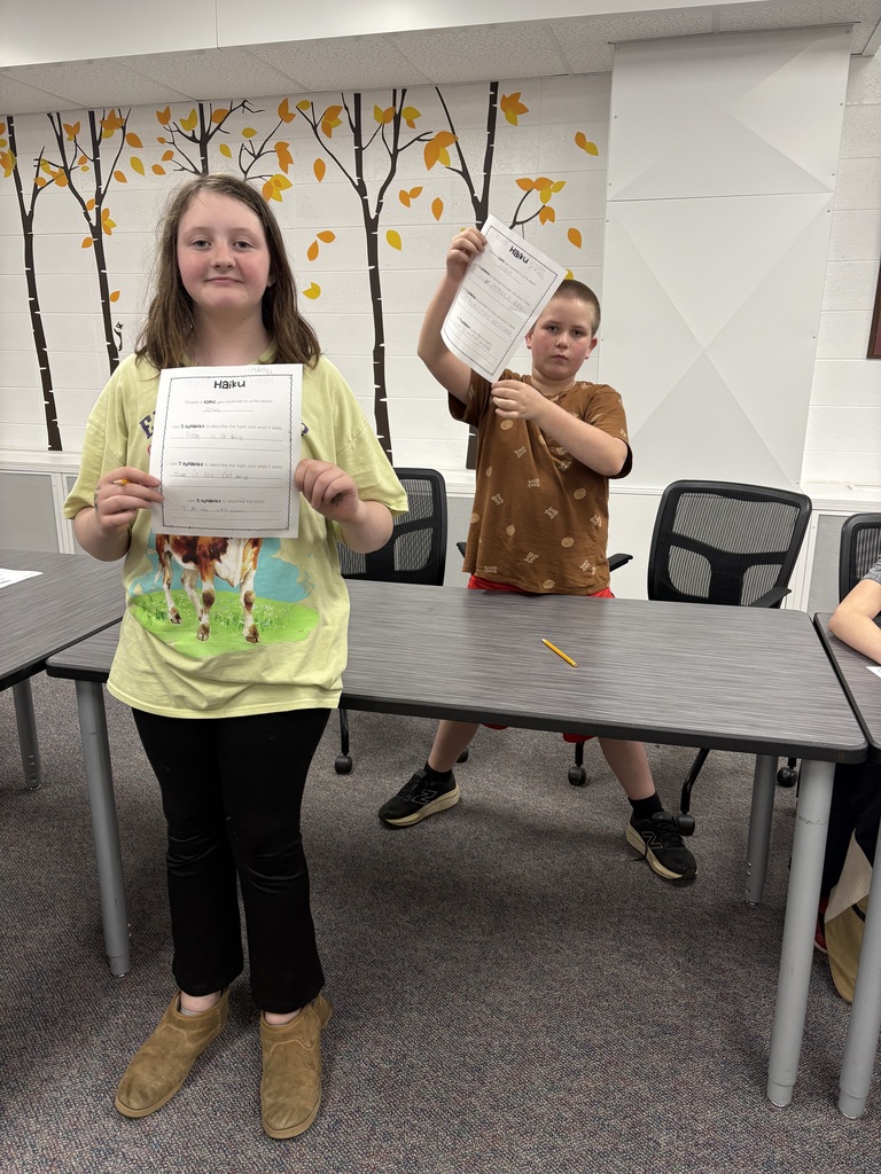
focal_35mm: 26
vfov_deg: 67.3
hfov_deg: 53.1
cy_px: 587
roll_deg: -1.1
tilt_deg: -15.8
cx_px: 440
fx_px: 882
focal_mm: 5.96
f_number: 1.6
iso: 125
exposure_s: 1/60
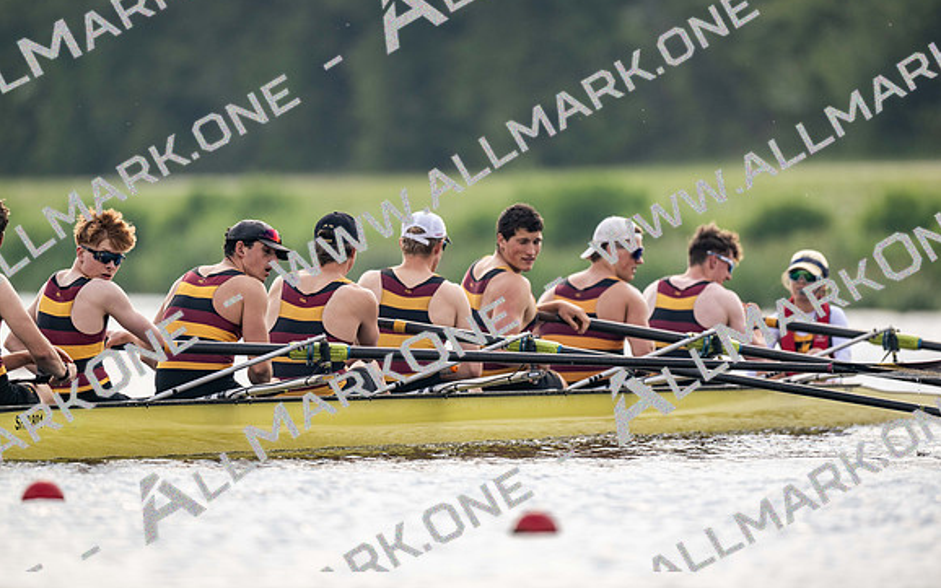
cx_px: 470
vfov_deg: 2.1
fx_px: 15743
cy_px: 292
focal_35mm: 614
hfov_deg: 3.4
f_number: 4
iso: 400
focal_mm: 600
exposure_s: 1/2500
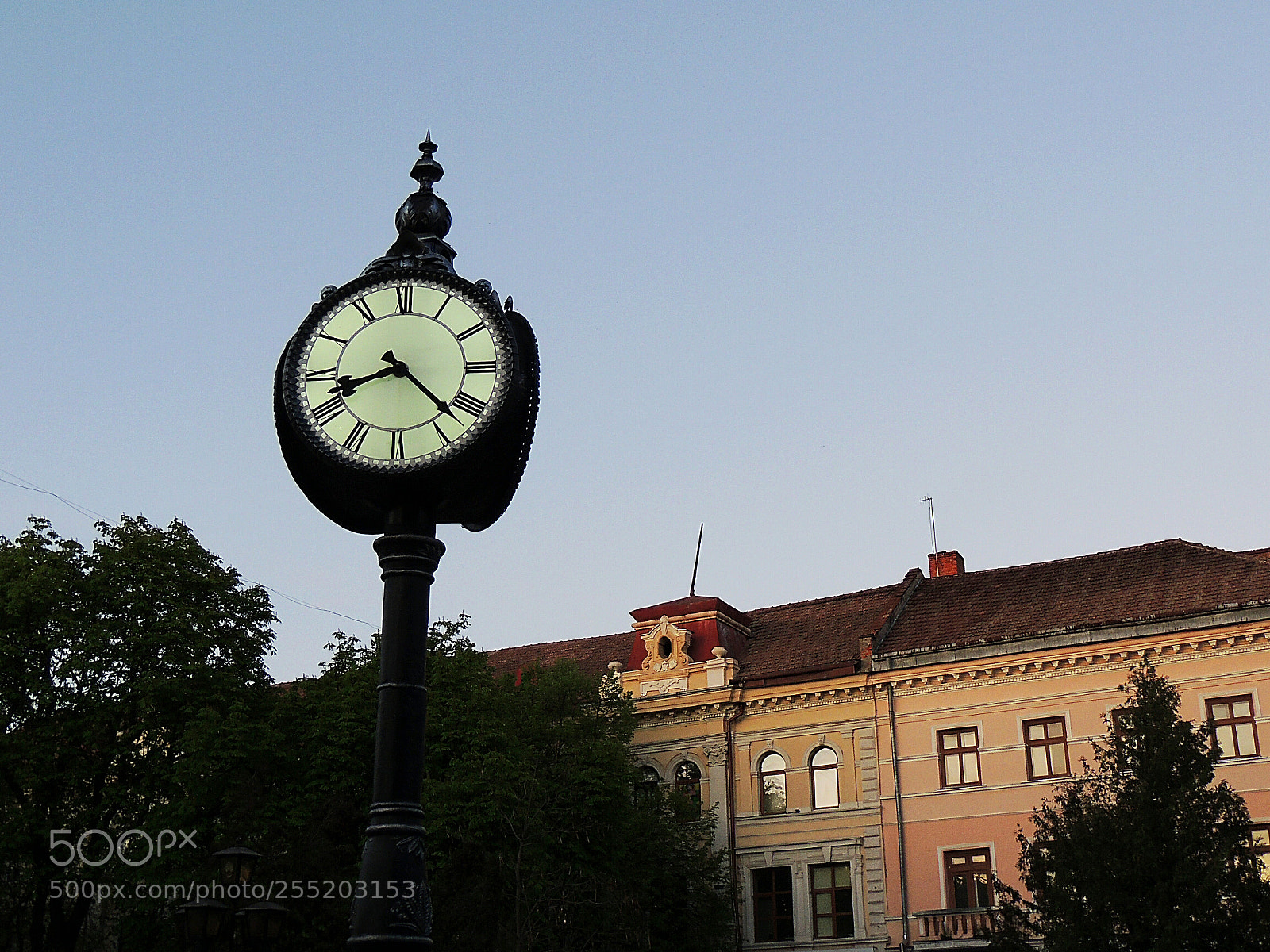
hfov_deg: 43.9
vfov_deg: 33.6
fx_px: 1578
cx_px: 635
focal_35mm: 43
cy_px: 476
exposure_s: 1/100
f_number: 3.4
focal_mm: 7.6
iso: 200
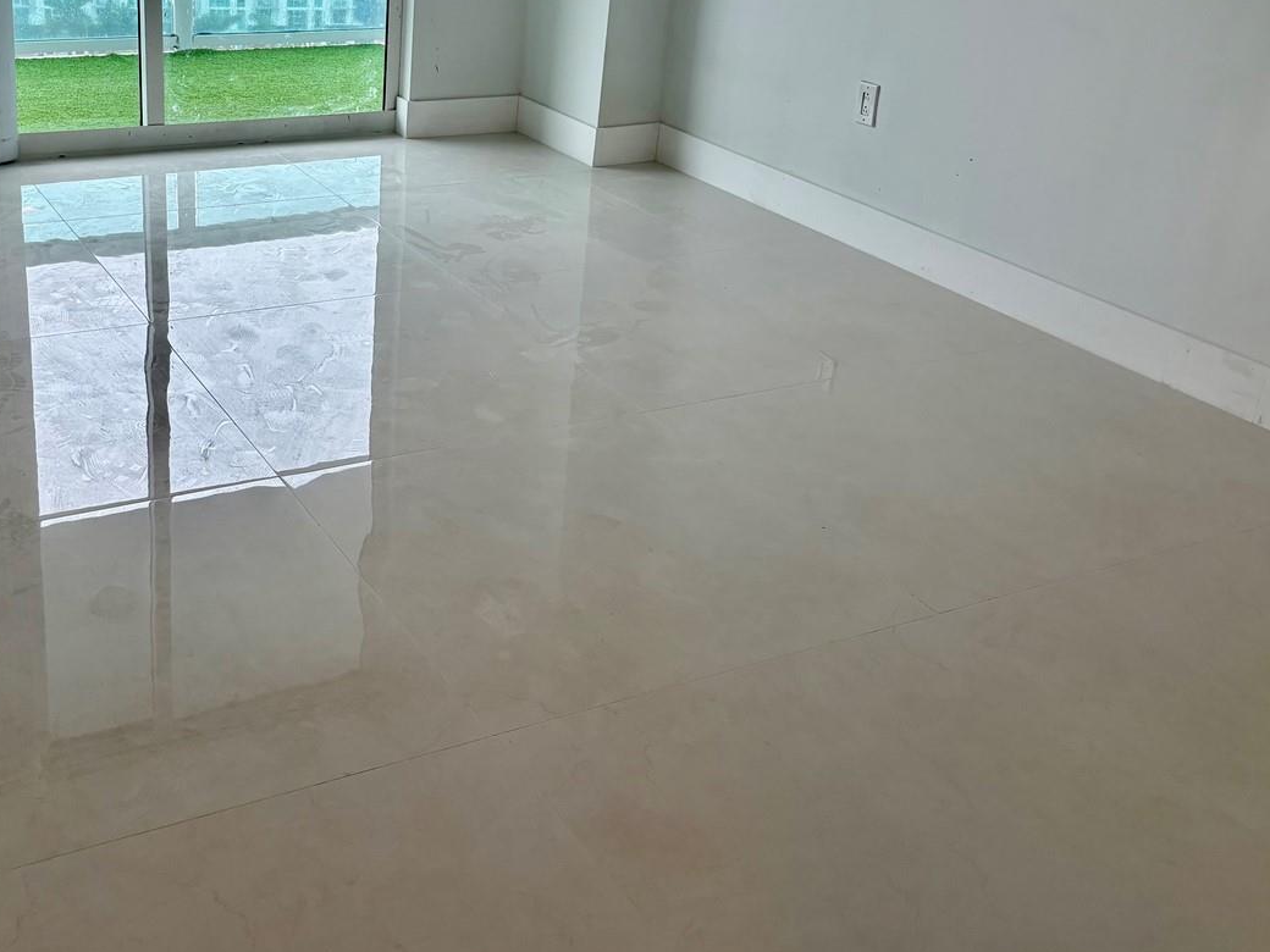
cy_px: 292
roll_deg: -2.5
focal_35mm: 40
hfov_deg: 46.0
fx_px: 1468
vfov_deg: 35.5
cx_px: 412
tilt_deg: -19.6
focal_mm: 5.96
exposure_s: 1/246
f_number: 1.6
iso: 64
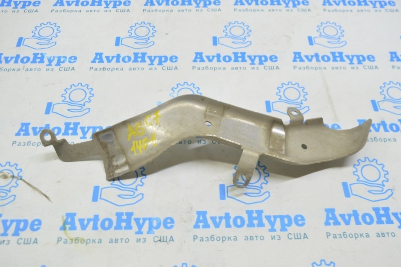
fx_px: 367
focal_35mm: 33
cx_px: 200
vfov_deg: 39.9
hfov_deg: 57.3
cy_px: 134
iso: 400
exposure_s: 1/20
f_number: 5.6
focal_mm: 22
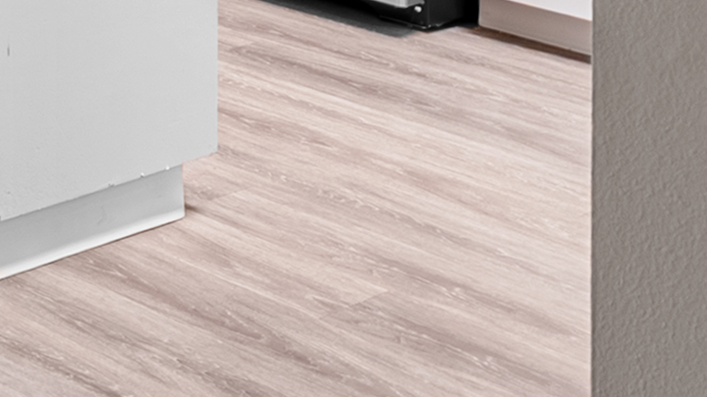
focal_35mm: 90
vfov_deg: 11.8
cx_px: -856
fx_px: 1687
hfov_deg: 15.9
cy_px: -434
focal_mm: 16
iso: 100
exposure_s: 2.5
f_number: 10
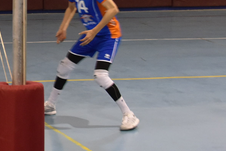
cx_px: -171
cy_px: -2
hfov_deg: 9.6
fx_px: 1287
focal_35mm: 205
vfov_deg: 6.7
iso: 2000
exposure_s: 1/100
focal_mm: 44
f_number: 5
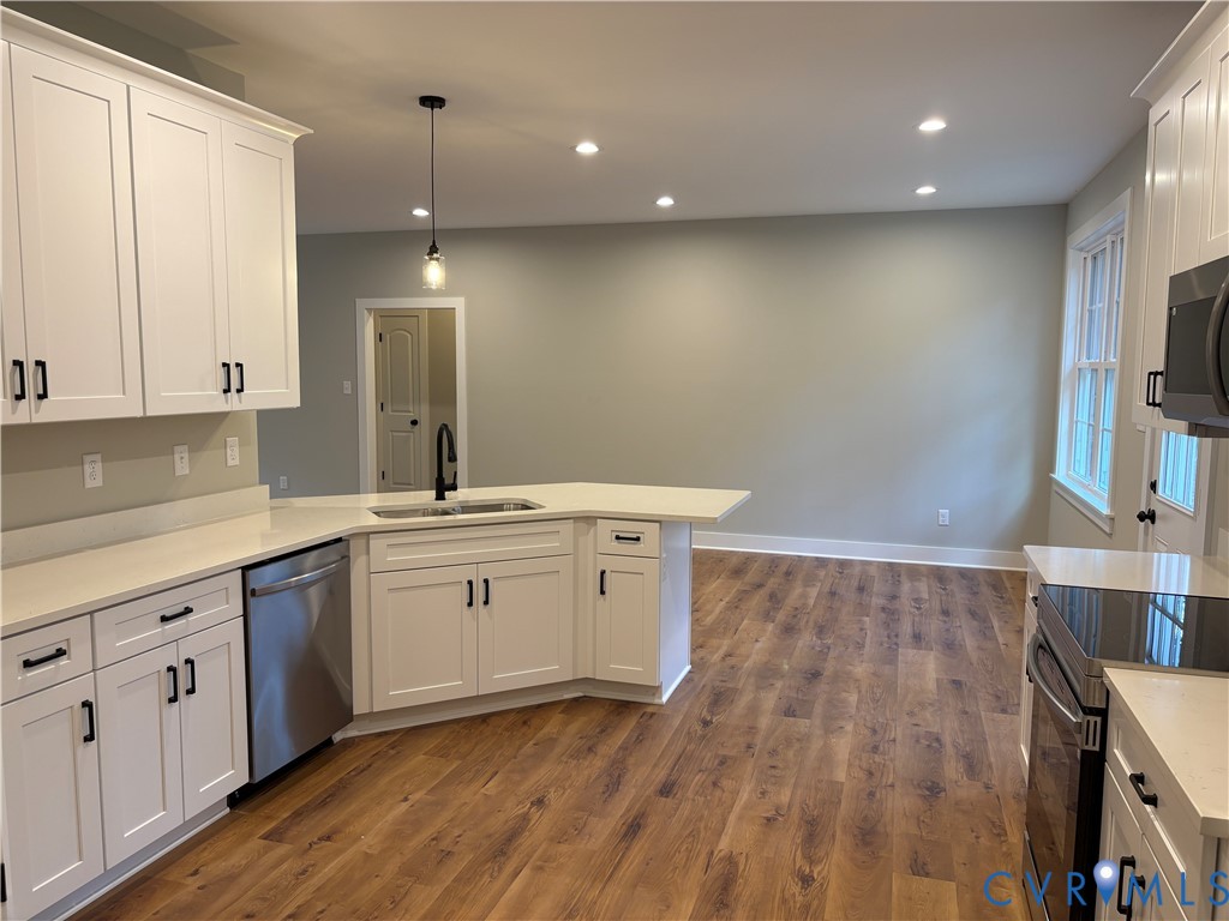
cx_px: 614
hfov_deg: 67.3
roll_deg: +0.1
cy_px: 460
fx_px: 923
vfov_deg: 53.1
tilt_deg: -5.7
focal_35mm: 26
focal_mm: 5.96
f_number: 1.6
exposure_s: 1/60
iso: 64
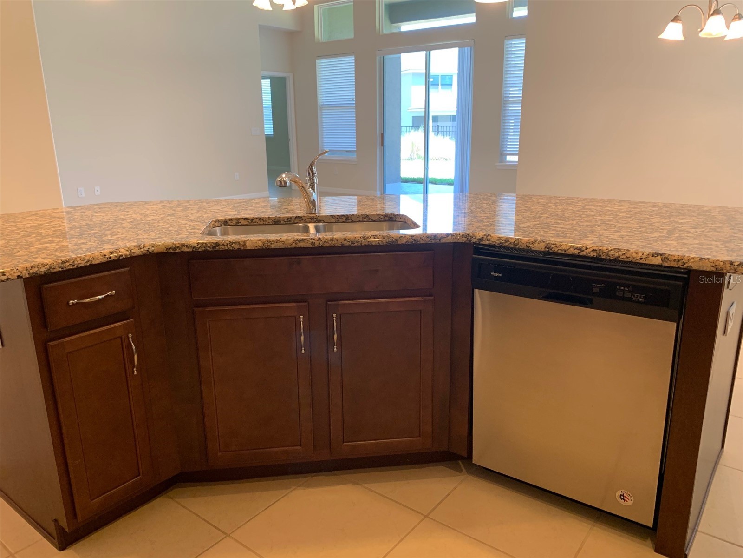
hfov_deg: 67.3
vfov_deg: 53.1
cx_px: 372
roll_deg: +0.8
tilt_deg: -15.7
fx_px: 558
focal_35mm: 26
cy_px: 279
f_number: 1.8
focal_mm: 4.25
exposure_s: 1/60
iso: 125
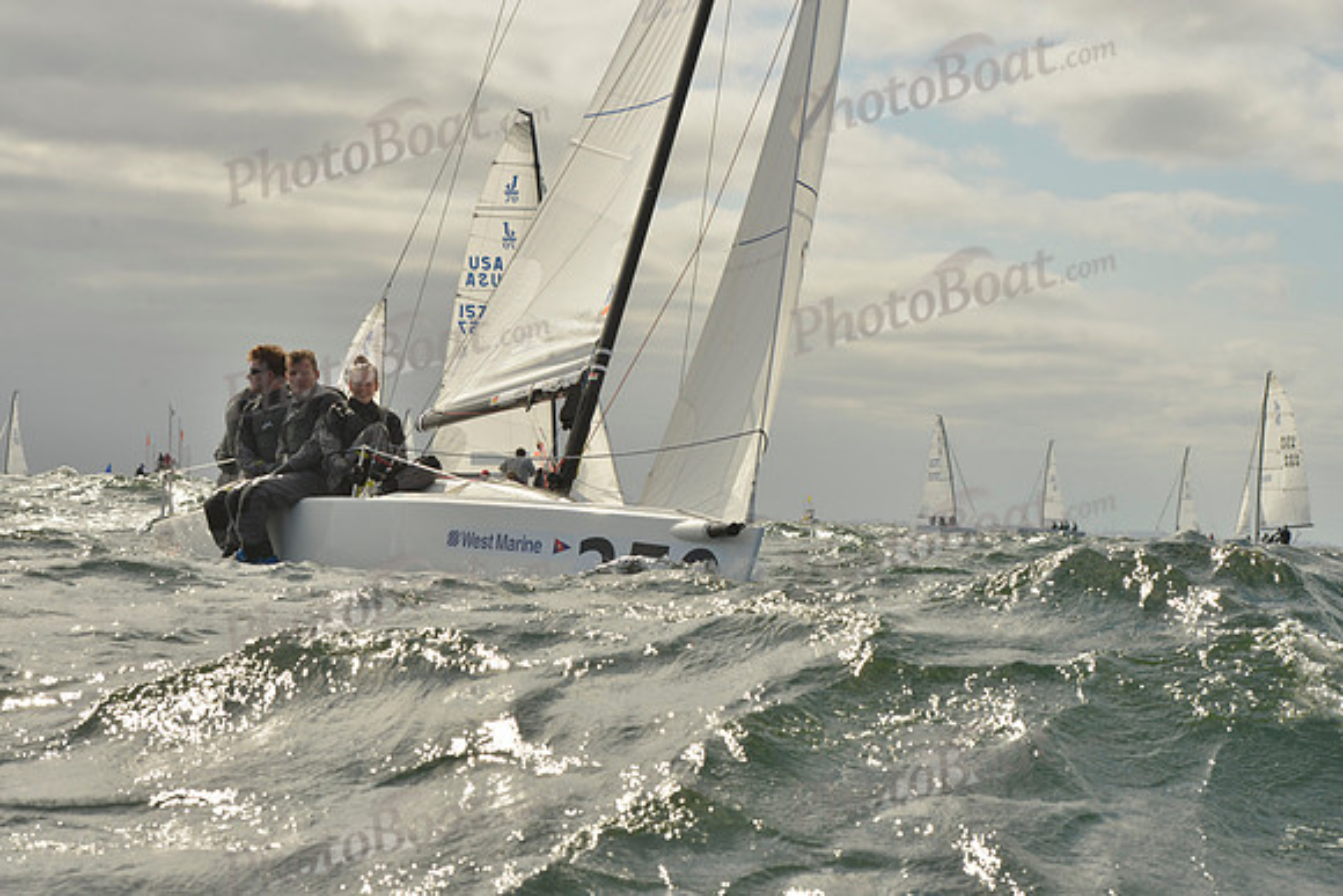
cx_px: 672
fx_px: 3657
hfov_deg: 20.8
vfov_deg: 14.0
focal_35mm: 98
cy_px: 448
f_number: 10
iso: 400
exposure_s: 1/2000
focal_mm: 98
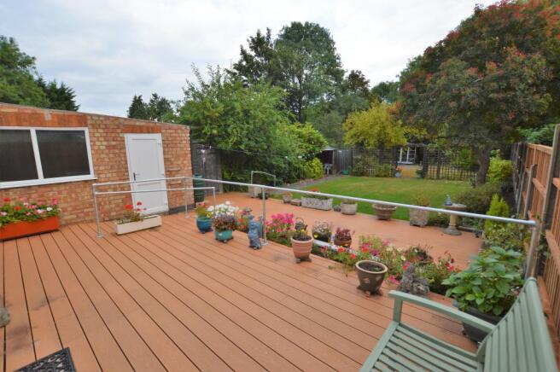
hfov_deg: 100.4
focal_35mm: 15
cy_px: 186
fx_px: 233
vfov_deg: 77.2
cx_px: 280
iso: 125
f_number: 5.6
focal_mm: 10
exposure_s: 1/125
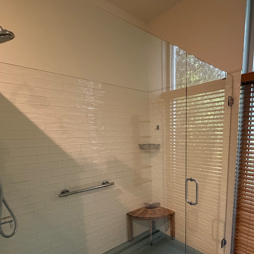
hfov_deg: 67.2
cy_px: 168
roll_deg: +0.7
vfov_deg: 67.8
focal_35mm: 22
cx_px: 174
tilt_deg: -11.1
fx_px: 183
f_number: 2.2
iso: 640
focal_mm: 2.22
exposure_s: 1/60
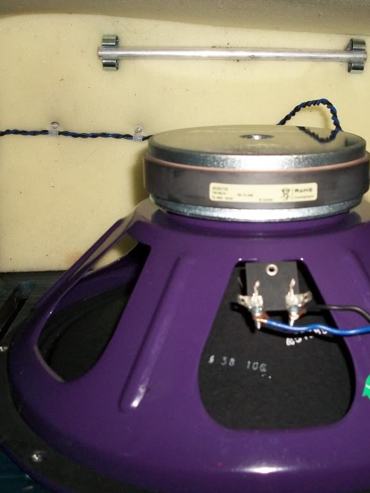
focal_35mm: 43
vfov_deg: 43.8
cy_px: 245
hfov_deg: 33.4
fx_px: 612
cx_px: 241
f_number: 2.9
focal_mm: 5.7
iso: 200
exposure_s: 1/500
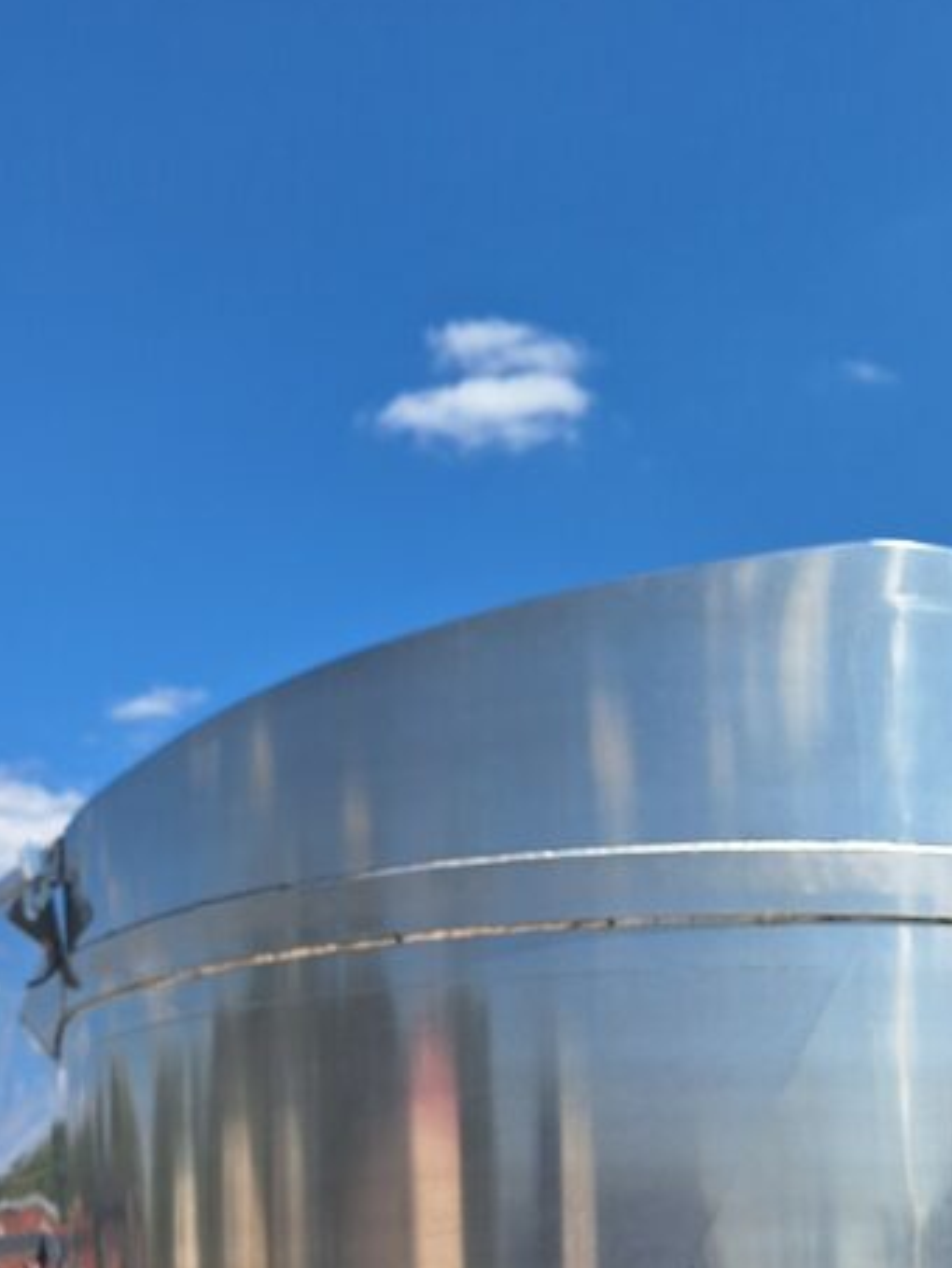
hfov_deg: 27.7
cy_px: 1010
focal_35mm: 52
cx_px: 246
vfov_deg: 35.6
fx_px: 1906
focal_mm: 5.54
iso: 40
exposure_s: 1/3344
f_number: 1.8
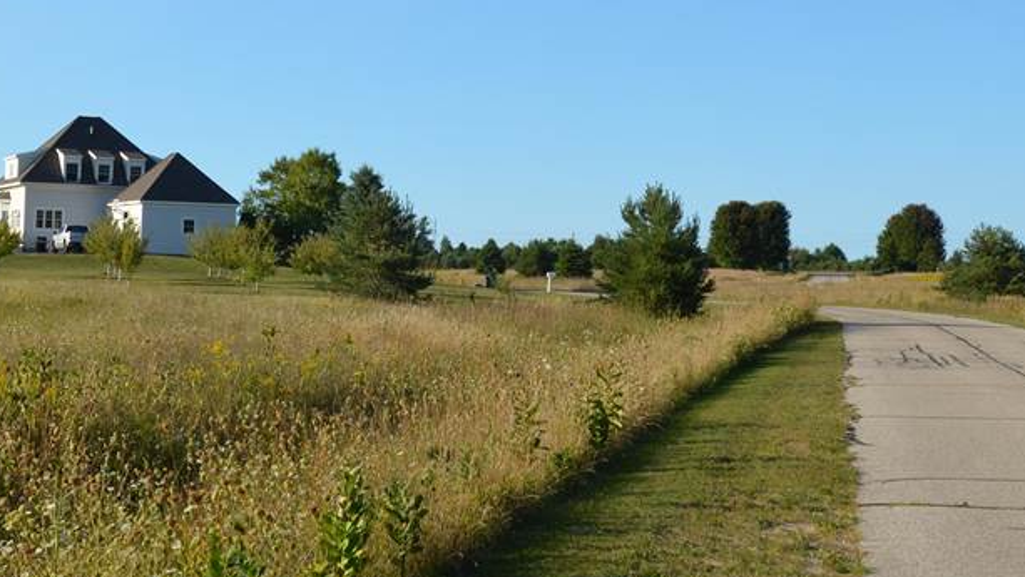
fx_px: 1957
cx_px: 301
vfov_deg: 16.6
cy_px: 79
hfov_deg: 29.0
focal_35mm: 72
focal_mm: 22
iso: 125
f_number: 8
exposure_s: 1/250
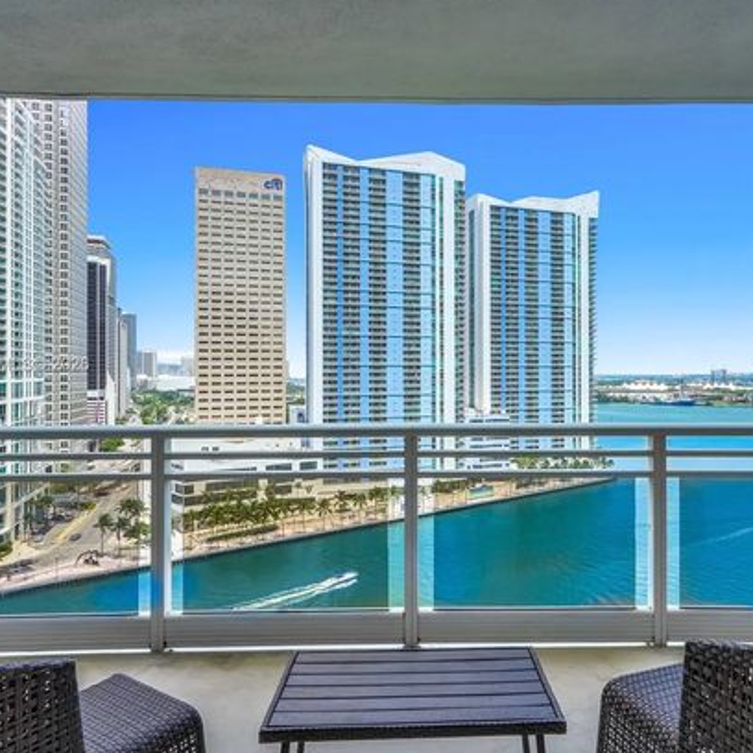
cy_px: 365
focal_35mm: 24
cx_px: 450
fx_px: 591
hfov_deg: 64.5
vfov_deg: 65.0
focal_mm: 18
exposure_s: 1/1000
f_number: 13
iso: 500
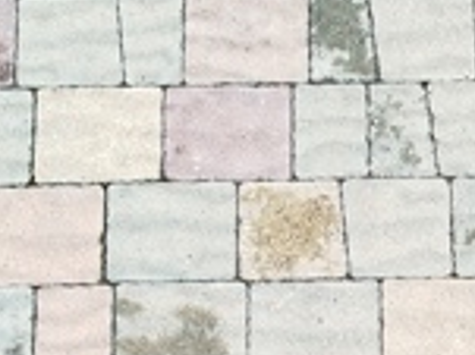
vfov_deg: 13.1
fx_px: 1399
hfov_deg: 18.9
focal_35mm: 102
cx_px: 431
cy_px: 628
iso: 50
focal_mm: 5.31
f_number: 1.7
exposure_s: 1/160
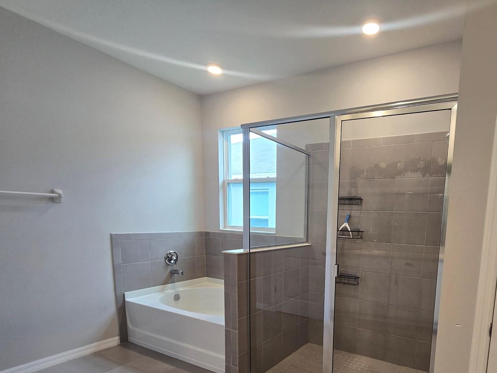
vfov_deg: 65.7
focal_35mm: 19
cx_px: 329
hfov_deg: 82.0
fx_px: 273
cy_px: 265
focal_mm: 2.2
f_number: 2.2
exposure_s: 1/60
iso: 125
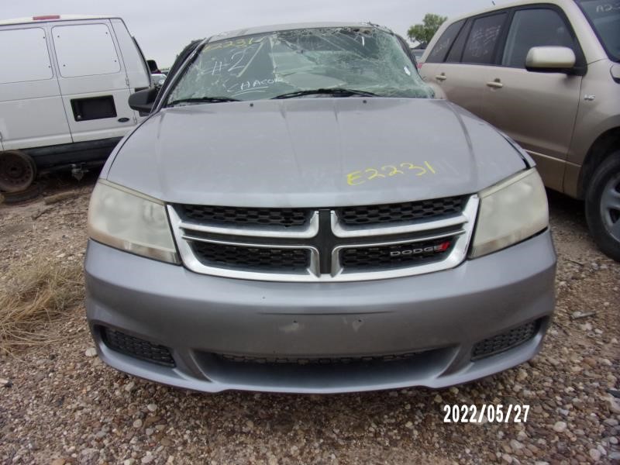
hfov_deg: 71.6
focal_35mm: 24
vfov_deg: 56.8
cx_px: 310
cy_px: 232
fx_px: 430
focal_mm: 4.3
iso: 80
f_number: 3.3
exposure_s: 1/300
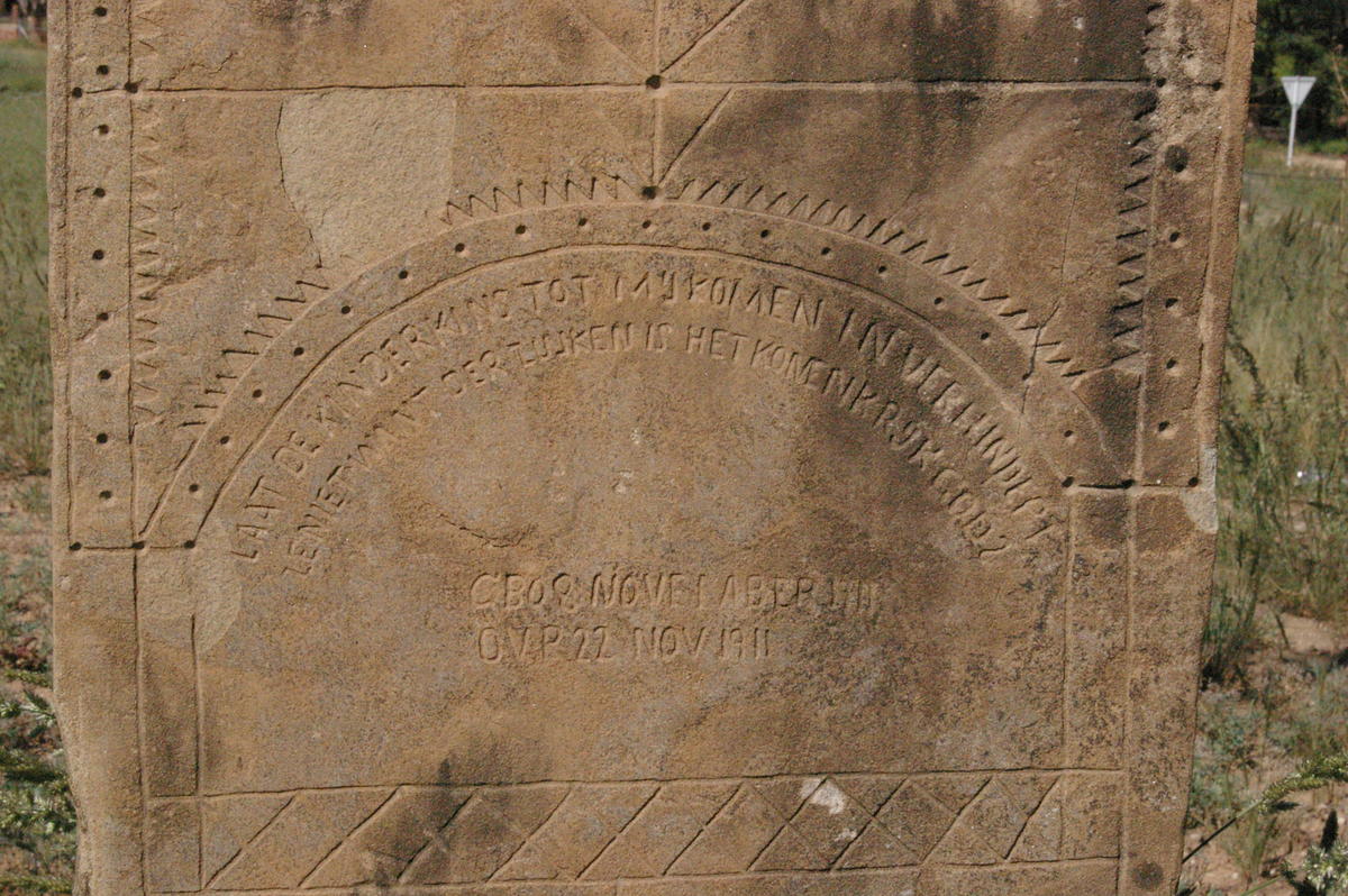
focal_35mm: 60
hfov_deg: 33.4
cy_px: 448
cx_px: 674
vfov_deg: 22.6
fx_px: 2245
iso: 3200
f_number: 22
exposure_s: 1/1500
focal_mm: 40
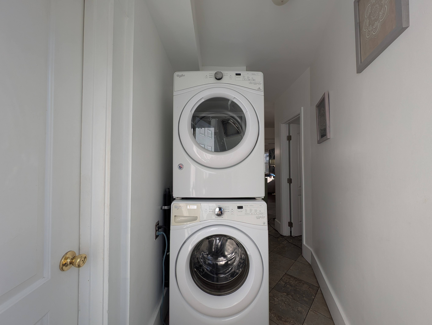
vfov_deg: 94.6
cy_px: 162
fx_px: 150
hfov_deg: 110.5
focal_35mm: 12
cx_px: 216
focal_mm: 2.23
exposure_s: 1/537
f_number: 1.95
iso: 36
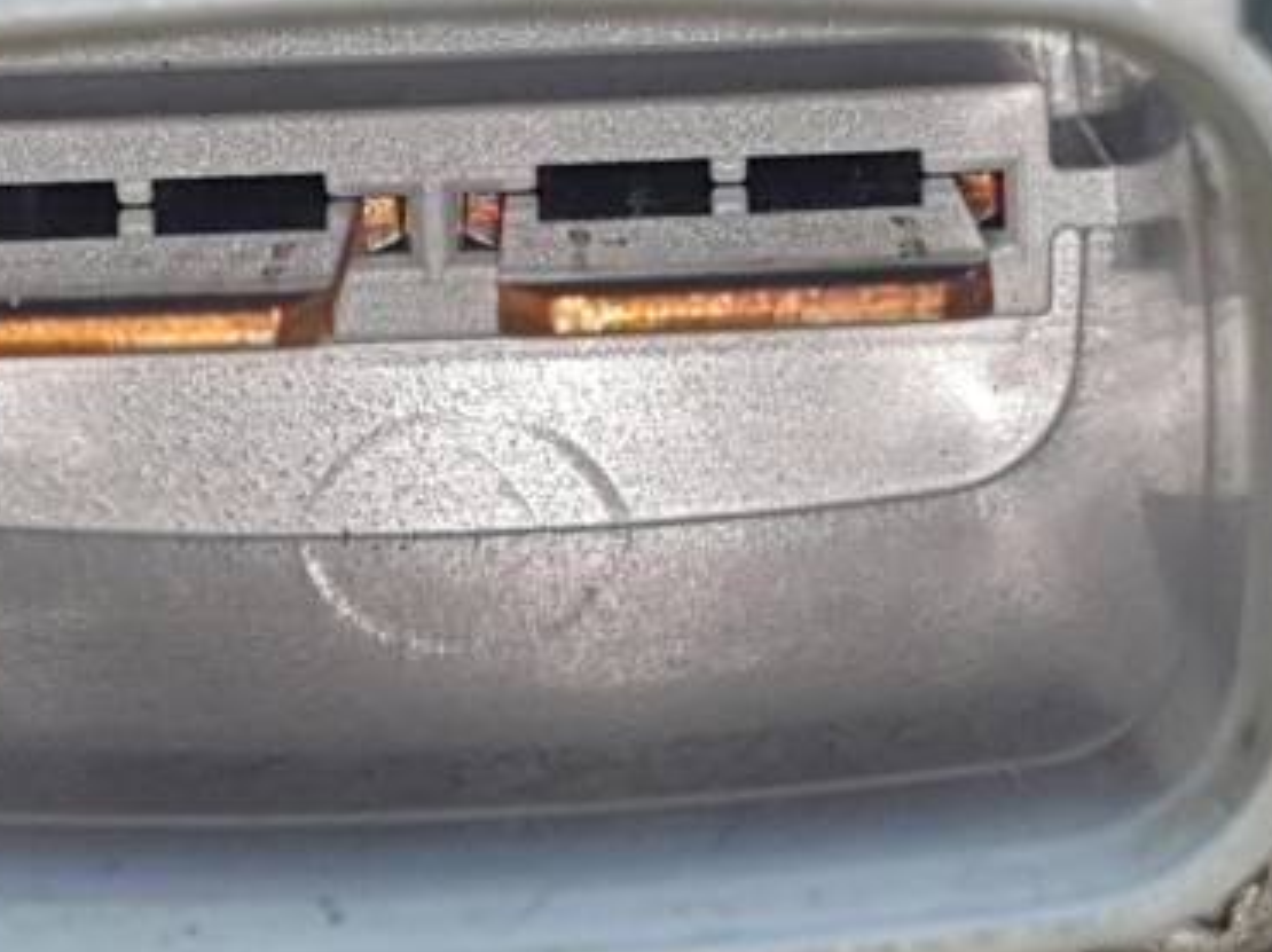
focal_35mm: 45
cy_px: 466
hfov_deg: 41.9
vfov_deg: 32.1
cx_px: 498
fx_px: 1652
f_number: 2.4
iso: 50
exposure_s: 1/135
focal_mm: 4.3
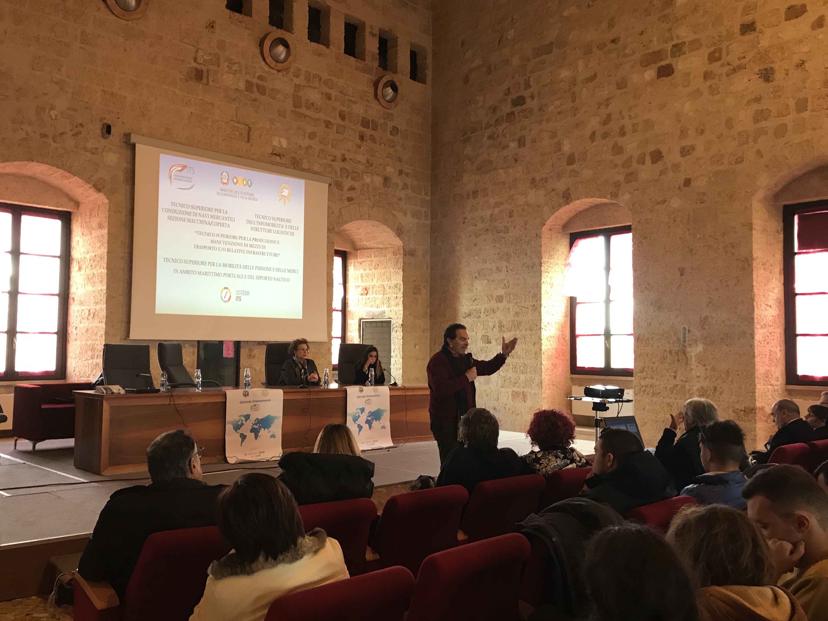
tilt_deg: +2.2
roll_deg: -0.1
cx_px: 412
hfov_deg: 60.0
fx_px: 718
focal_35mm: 30
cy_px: 316
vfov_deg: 46.8
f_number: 1.8
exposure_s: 1/17
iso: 64
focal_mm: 3.99
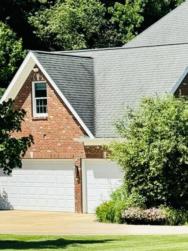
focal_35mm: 157
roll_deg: +0.1
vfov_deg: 12.4
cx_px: 251
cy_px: 276
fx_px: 1136
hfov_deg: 9.3
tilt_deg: -7.5
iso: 64
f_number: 1.78
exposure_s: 1/3096
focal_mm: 6.76
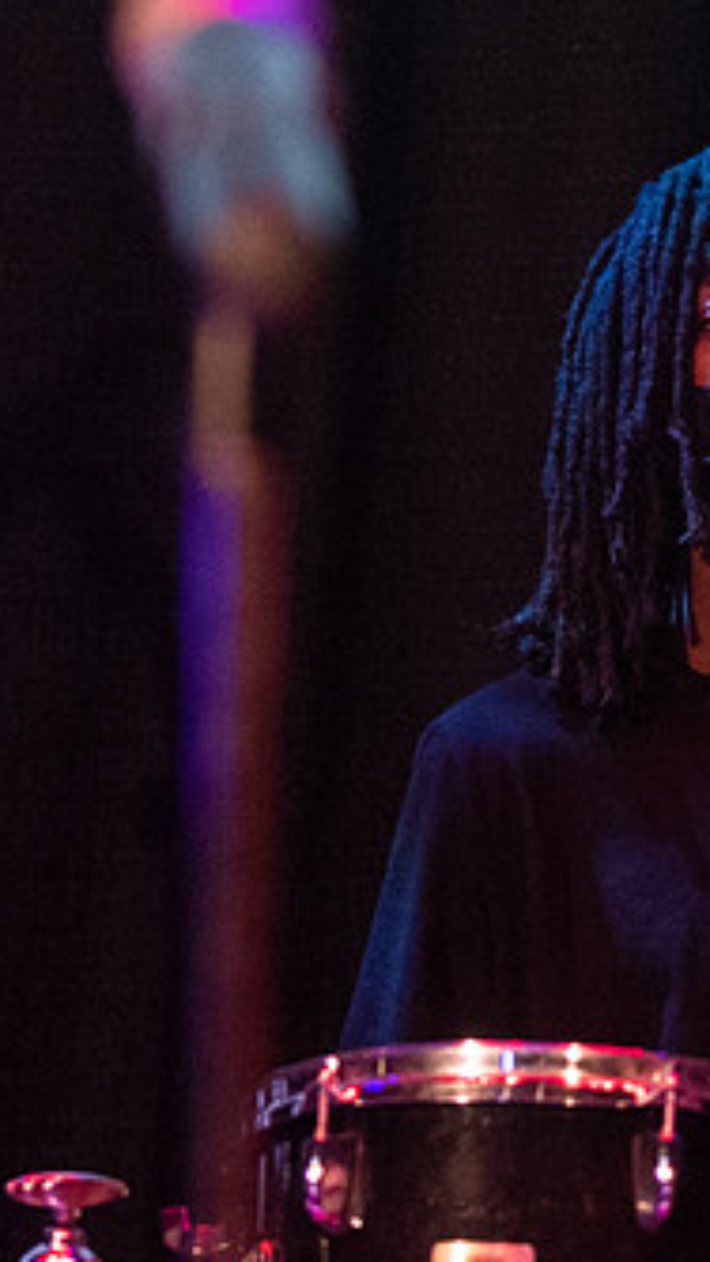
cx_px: 795
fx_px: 10839
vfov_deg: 6.7
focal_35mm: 324
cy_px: 565
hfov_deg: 3.7
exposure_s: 1/160
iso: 3200
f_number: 2.8
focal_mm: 86
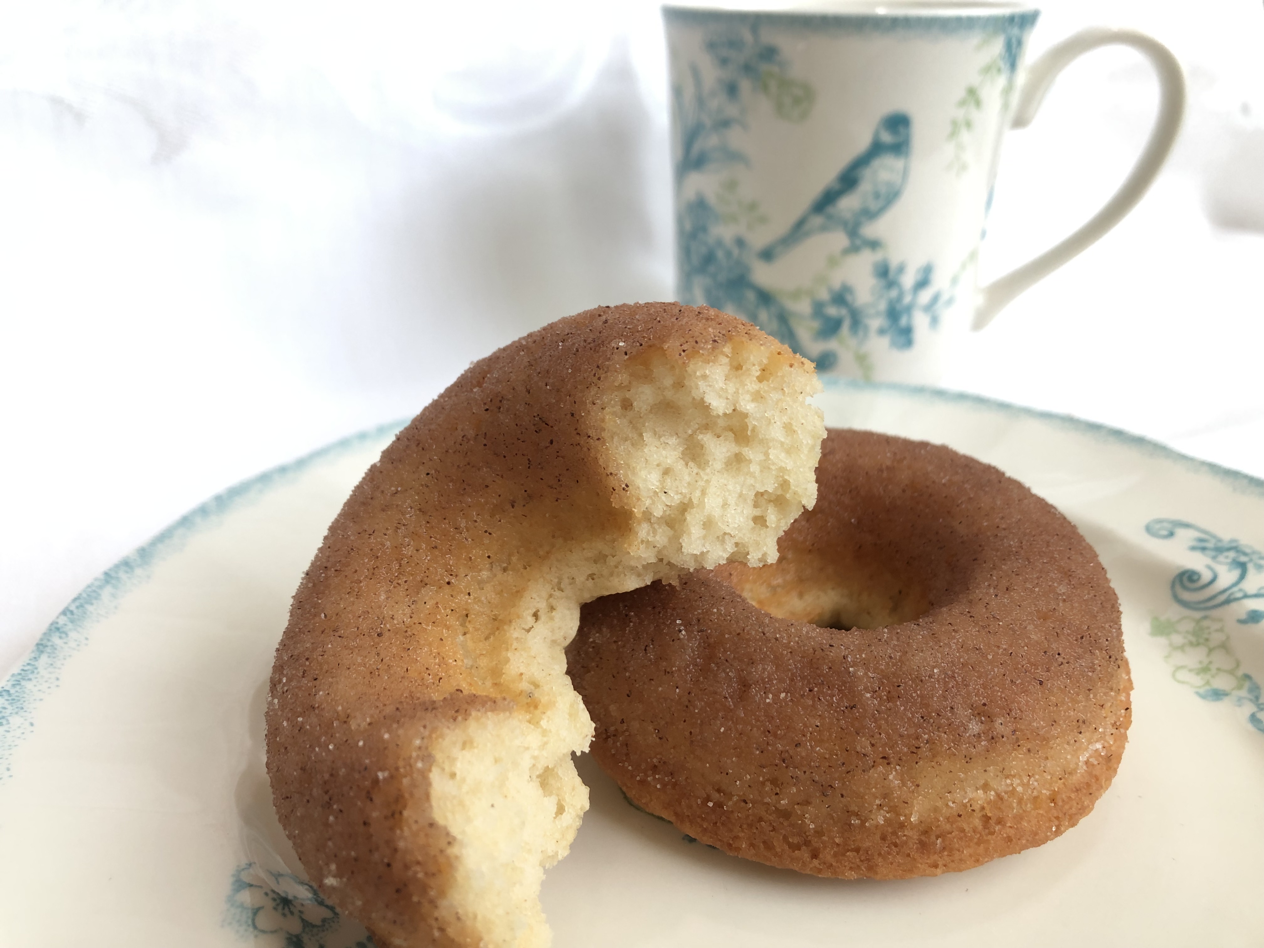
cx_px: 632
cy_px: 474
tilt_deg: -27.1
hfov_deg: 63.4
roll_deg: +0.4
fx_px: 1022
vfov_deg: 49.7
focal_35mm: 28
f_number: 1.8
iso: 25
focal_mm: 3.99
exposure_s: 1/30
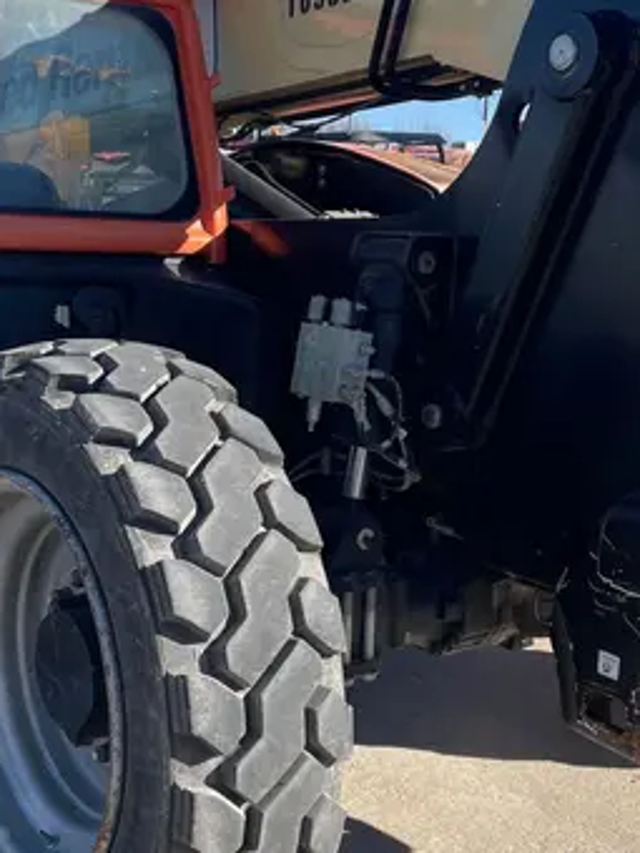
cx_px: 339
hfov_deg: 26.1
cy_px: 398
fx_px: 1380
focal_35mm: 56
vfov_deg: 34.3
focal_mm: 4.2
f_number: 1.6
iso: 50
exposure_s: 1/2398
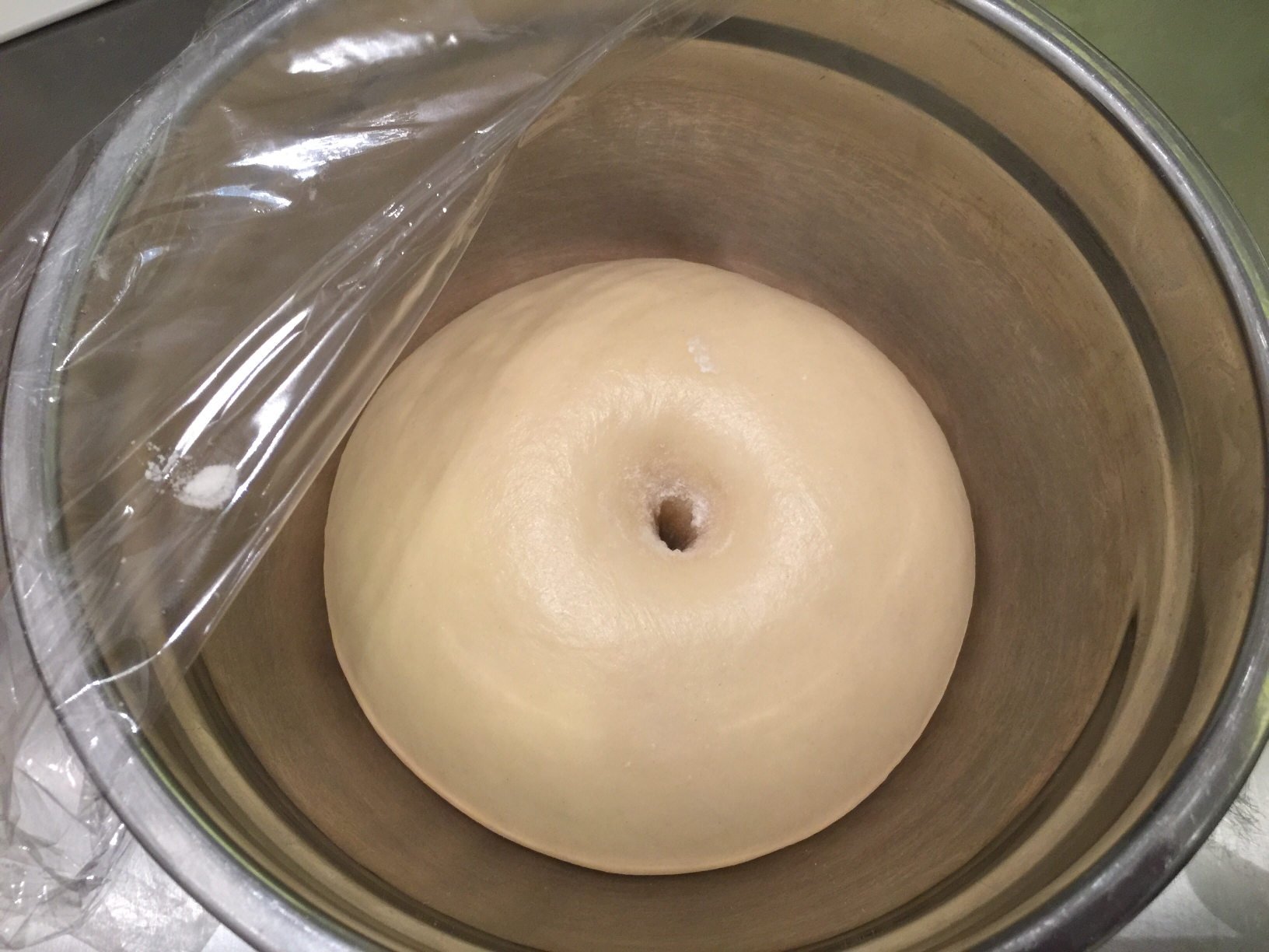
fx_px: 1063
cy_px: 476
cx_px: 634
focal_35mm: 29
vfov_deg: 48.2
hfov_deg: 61.7
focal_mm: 4.15
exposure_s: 1/17
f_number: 2.2
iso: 100
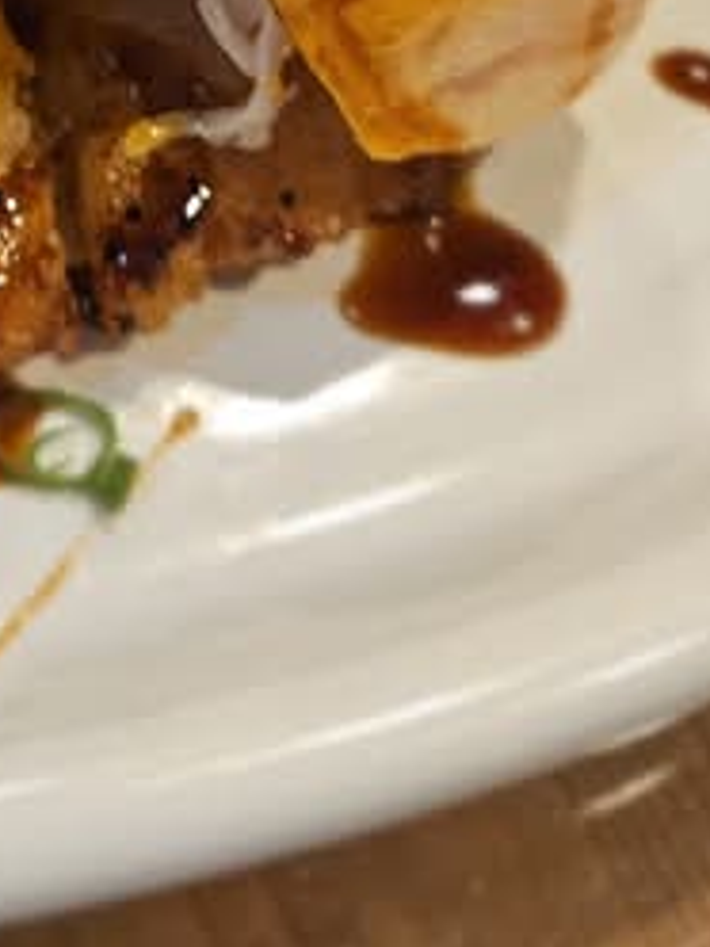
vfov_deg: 24.4
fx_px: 1860
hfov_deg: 20.7
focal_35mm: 68
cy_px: -326
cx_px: -46
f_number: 1.8
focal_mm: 5.4
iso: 160
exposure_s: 1/60
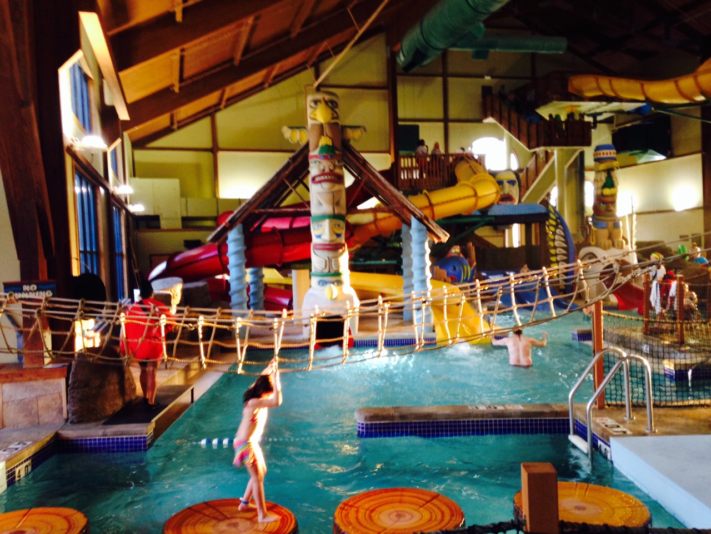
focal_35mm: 33
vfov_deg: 42.9
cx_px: 356
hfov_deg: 55.4
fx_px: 678
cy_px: 267
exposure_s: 1/20
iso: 125
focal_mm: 4.12
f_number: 2.4
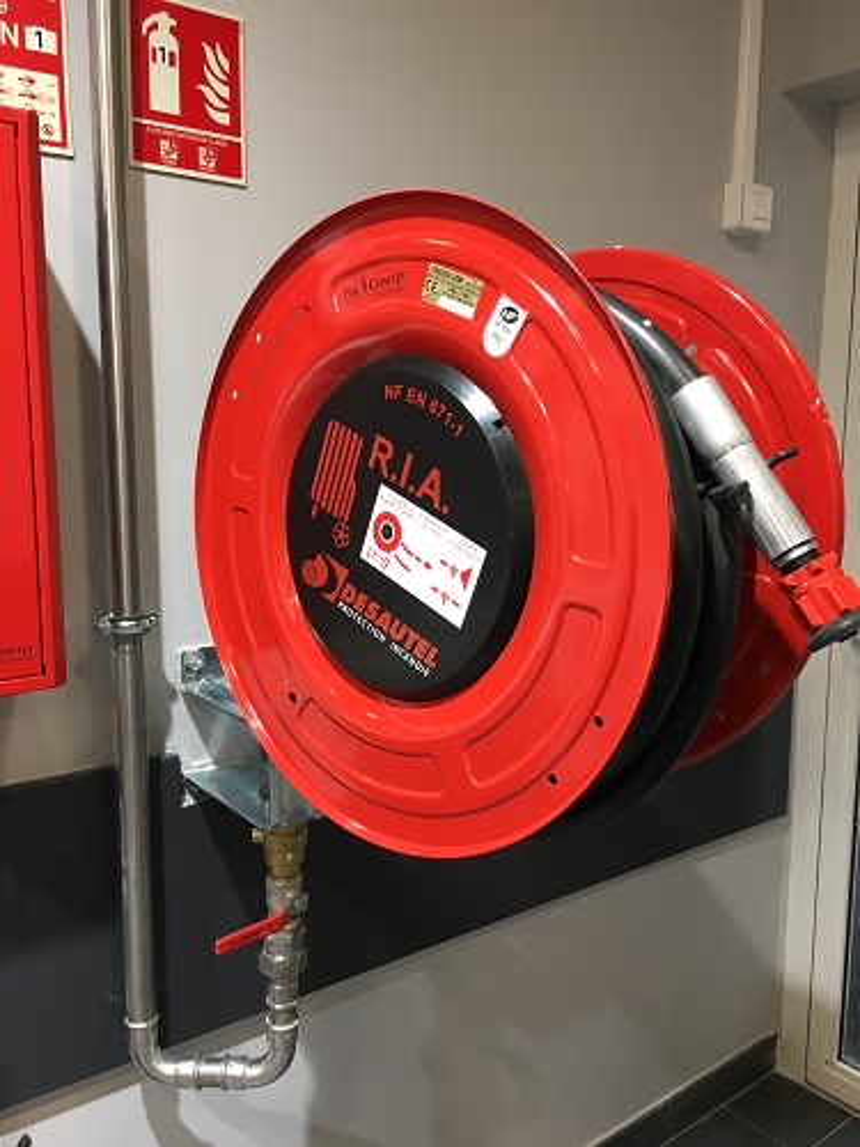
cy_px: 574
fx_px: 961
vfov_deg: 61.7
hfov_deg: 48.2
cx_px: 430
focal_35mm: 29
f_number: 2.2
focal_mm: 4.15
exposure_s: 1/33
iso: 125
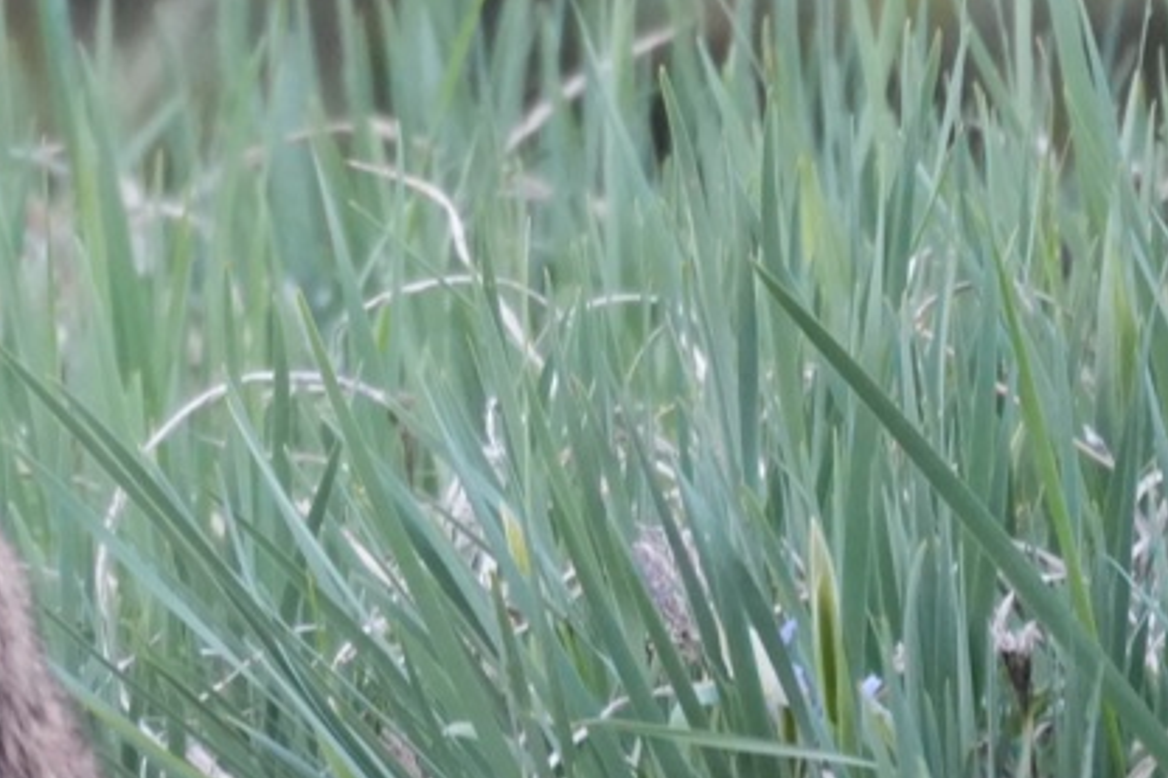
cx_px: -357
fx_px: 56071
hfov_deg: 1.2
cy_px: 320
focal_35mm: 1729
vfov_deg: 0.8
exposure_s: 1/500
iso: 3200
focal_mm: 300
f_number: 6.3
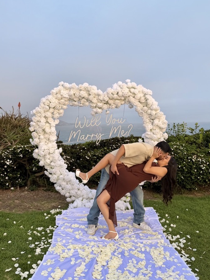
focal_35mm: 32
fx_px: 259
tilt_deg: +3.8
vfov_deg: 56.1
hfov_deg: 44.1
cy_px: 104
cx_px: 109
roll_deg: +1.5
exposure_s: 1/617
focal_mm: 6.76
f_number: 1.78
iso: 80
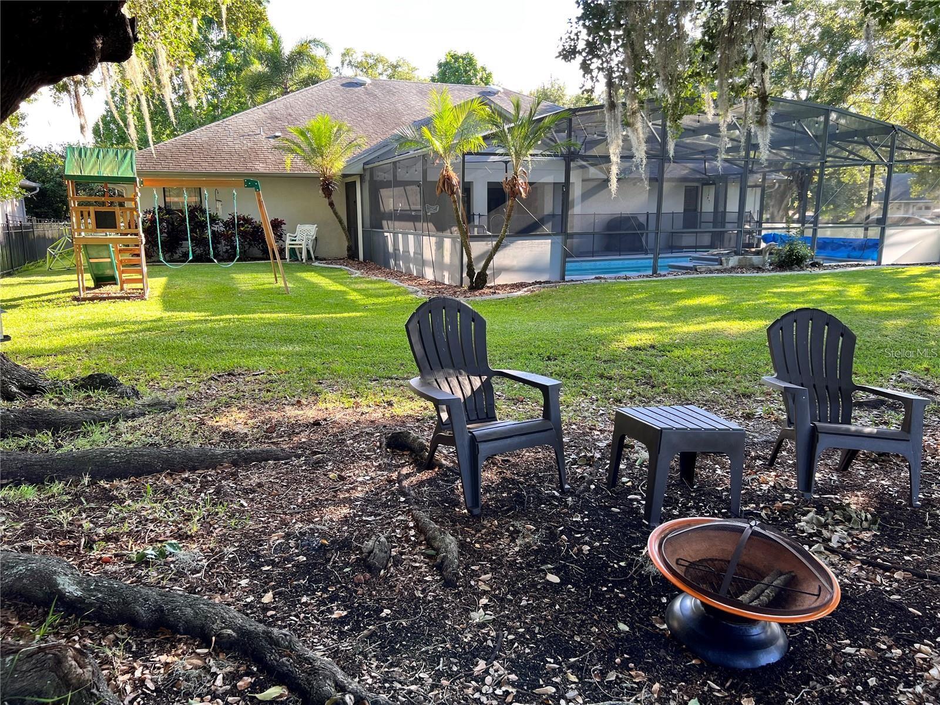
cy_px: 352
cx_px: 470
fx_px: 706
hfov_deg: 67.3
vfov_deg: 53.1
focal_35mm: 26
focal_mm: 5.7
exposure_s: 1/156
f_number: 1.5
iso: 40
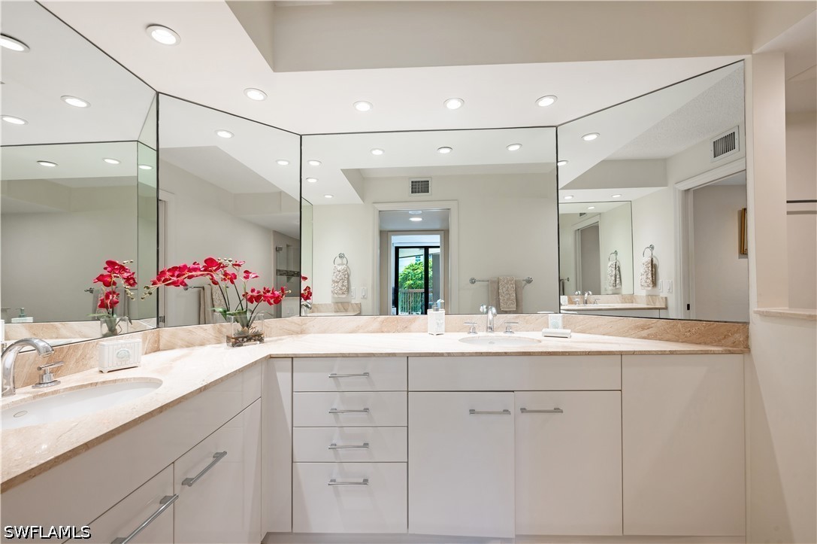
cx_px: 408
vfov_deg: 81.1
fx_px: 317
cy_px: 272
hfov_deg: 104.3
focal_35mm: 14
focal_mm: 14
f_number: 11
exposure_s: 1/5
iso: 160
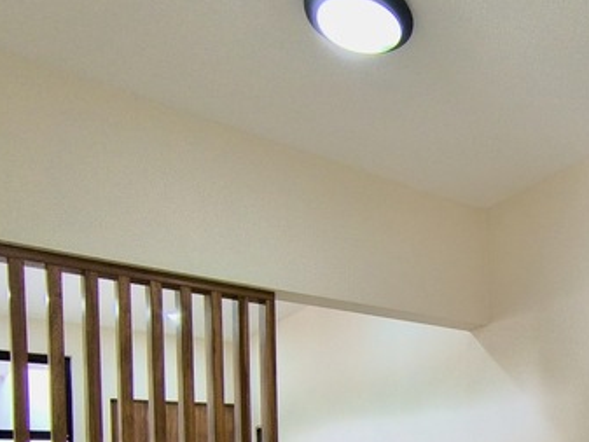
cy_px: 482
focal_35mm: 38
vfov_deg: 33.2
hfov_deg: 43.1
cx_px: 568
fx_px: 647
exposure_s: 1/50
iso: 100
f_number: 2.2
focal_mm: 1.65
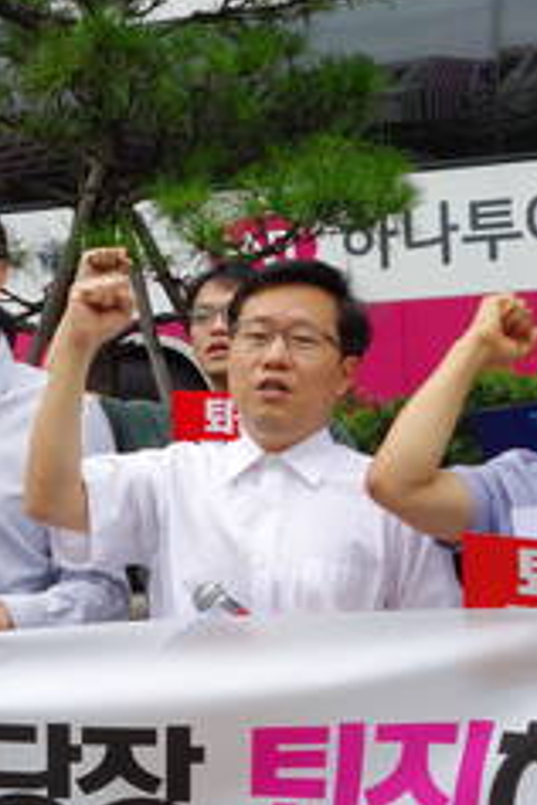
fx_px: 2327
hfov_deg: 13.1
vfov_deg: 19.6
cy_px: 392
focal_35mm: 104
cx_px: 92
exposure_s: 1/200
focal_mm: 14.23
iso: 125
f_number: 5.6
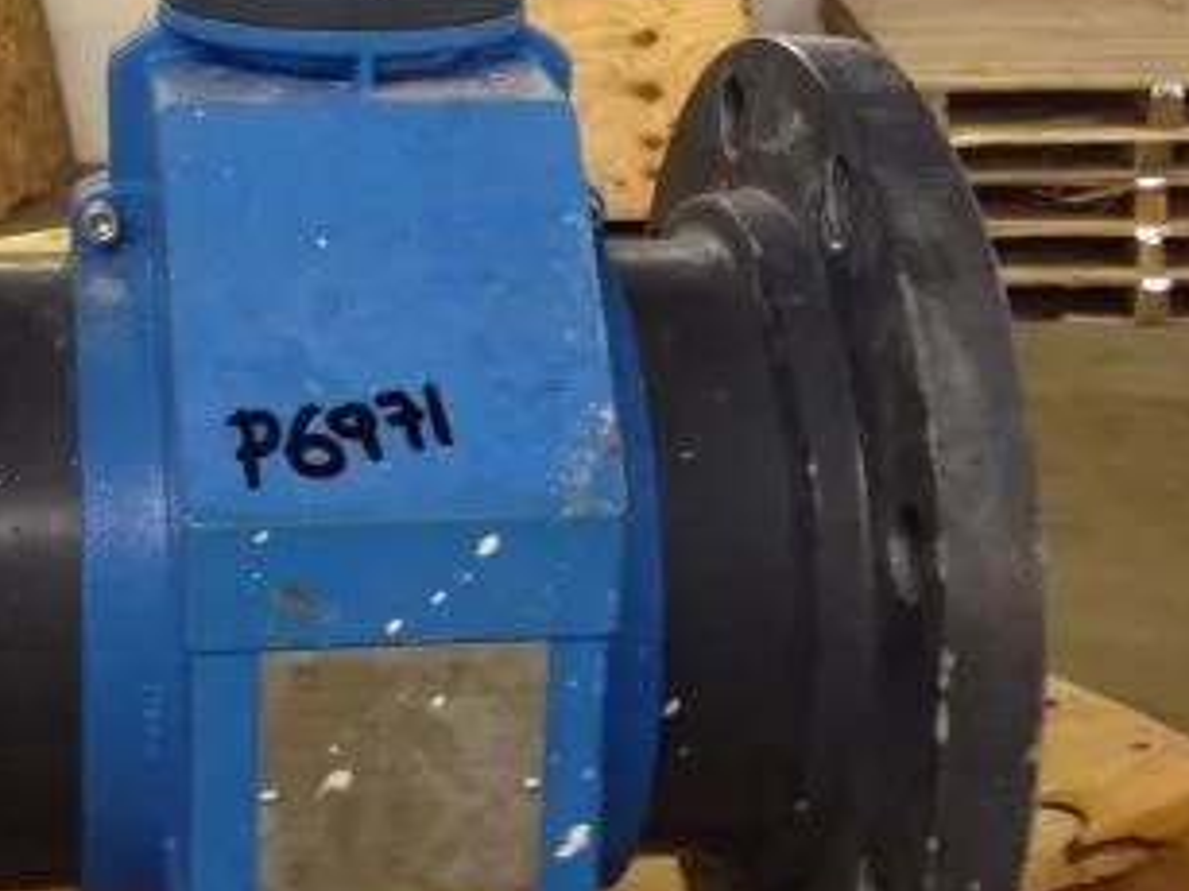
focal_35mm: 73
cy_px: 248
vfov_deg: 20.0
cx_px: 360
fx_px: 2506
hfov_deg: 26.5
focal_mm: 4.28
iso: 160
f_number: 2.4
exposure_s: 1/20
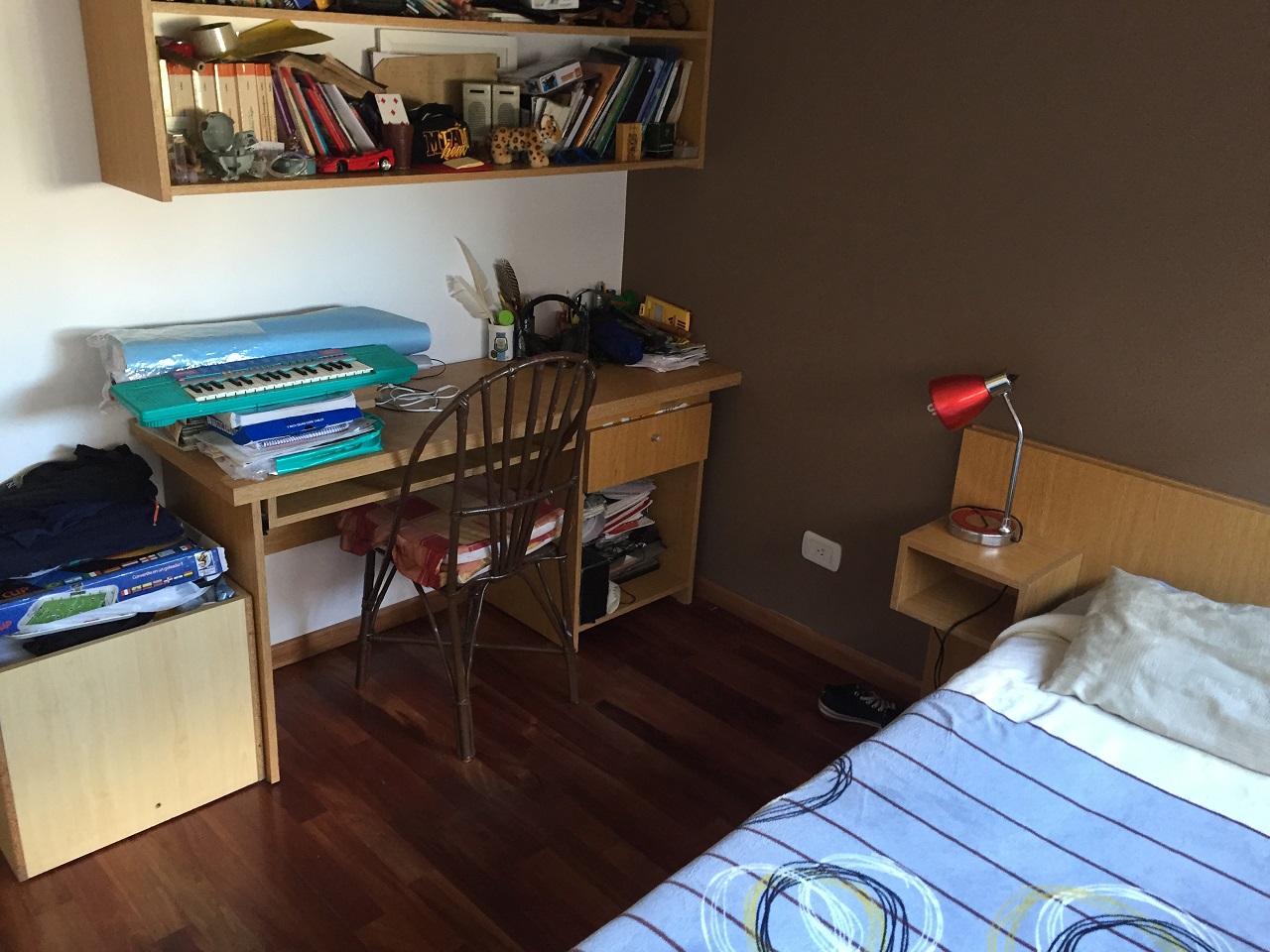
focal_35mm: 29
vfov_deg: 48.2
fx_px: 1064
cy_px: 476
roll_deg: -3.4
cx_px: 635
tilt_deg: -21.4
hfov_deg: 61.7
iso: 160
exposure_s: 1/33
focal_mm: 4.15
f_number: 2.2
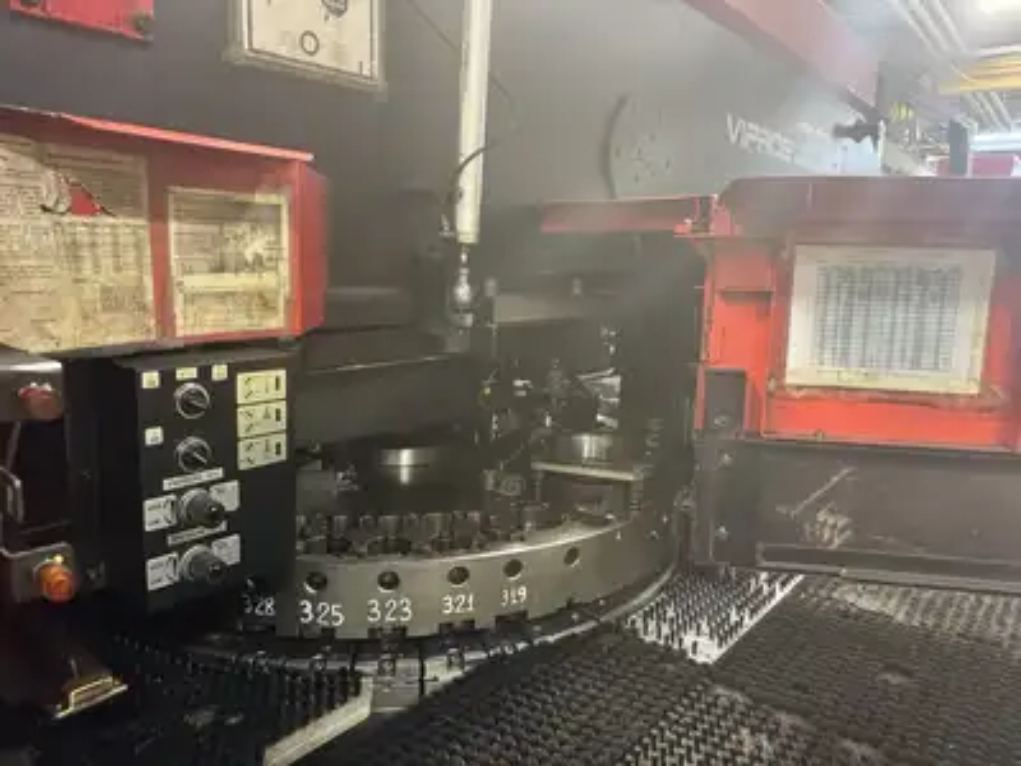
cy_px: 383
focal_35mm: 24
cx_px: 510
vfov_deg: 56.8
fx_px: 708
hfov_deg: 71.6
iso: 800
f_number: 1.8
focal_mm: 6.8
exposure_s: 1/40
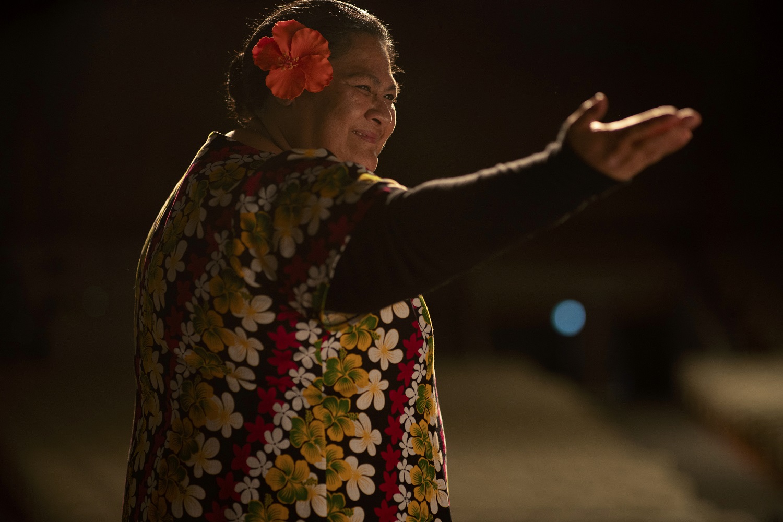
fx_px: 1849
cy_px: 261
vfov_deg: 16.1
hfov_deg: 23.9
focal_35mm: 85
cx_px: 392
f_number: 1.8
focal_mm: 85
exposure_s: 1/80
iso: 1250
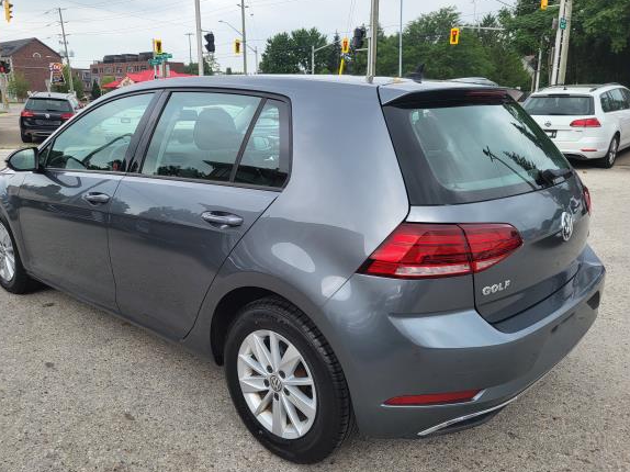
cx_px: 289
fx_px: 528
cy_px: 239
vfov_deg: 48.2
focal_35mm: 29
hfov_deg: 61.6
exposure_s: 1/777
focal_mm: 5.4
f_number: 1.8
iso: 40
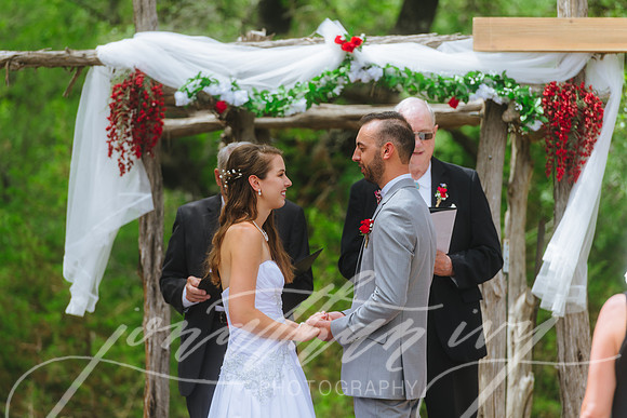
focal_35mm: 200
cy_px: 209
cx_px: 314
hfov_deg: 10.3
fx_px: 3484
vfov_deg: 6.9
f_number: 2.8
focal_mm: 200
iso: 125
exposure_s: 1/800
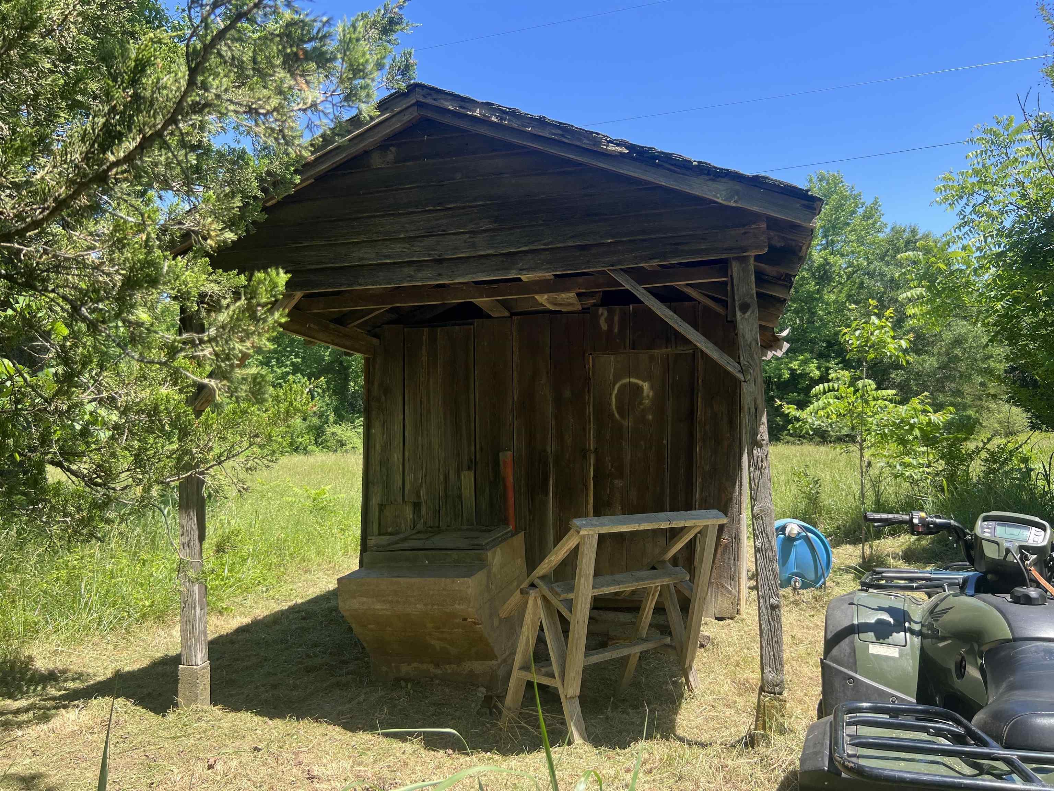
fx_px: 792
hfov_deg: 67.3
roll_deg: +2.4
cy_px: 396
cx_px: 527
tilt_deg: +2.2
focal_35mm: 26
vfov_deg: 53.1
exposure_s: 1/949
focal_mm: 5.7
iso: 50
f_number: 1.5
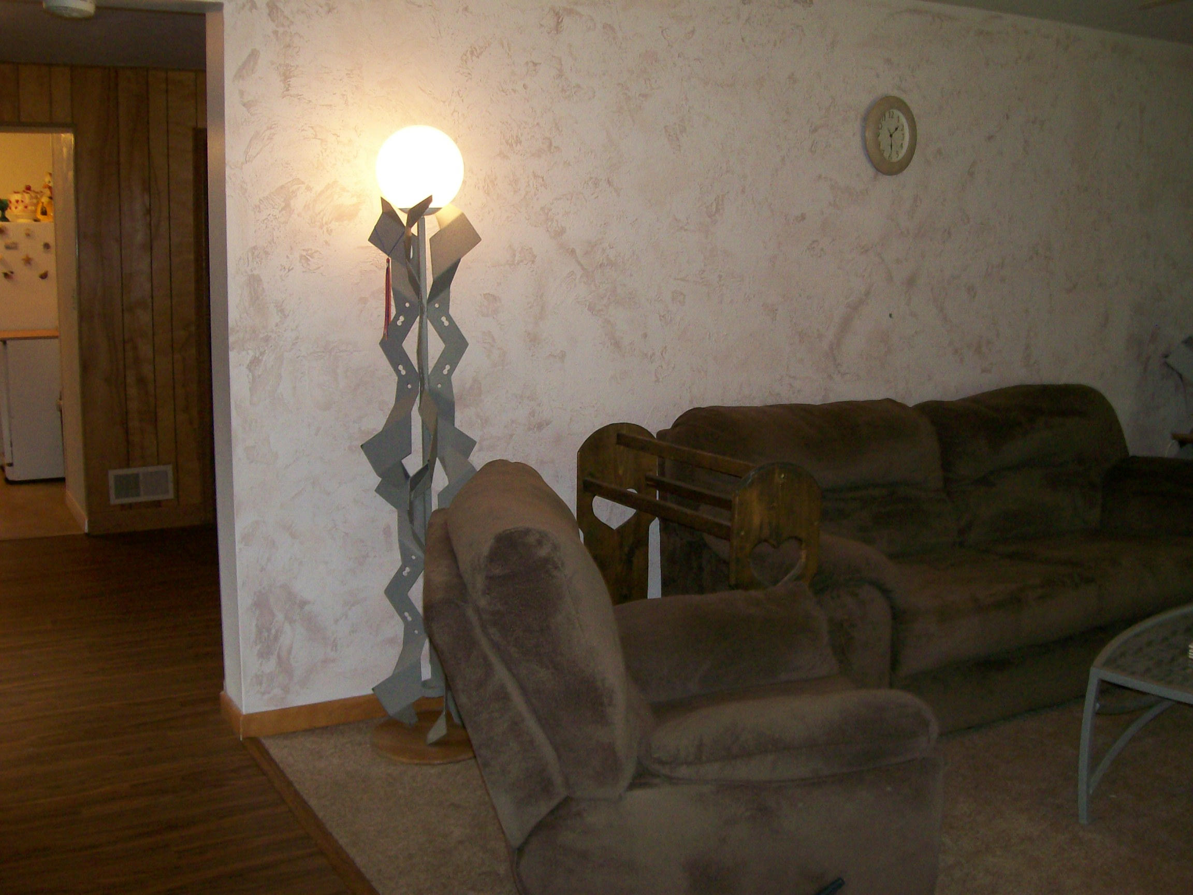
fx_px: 1241
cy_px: 448
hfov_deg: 51.4
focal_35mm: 36
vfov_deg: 39.7
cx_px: 596
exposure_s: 1/64
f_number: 2.7
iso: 140
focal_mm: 6
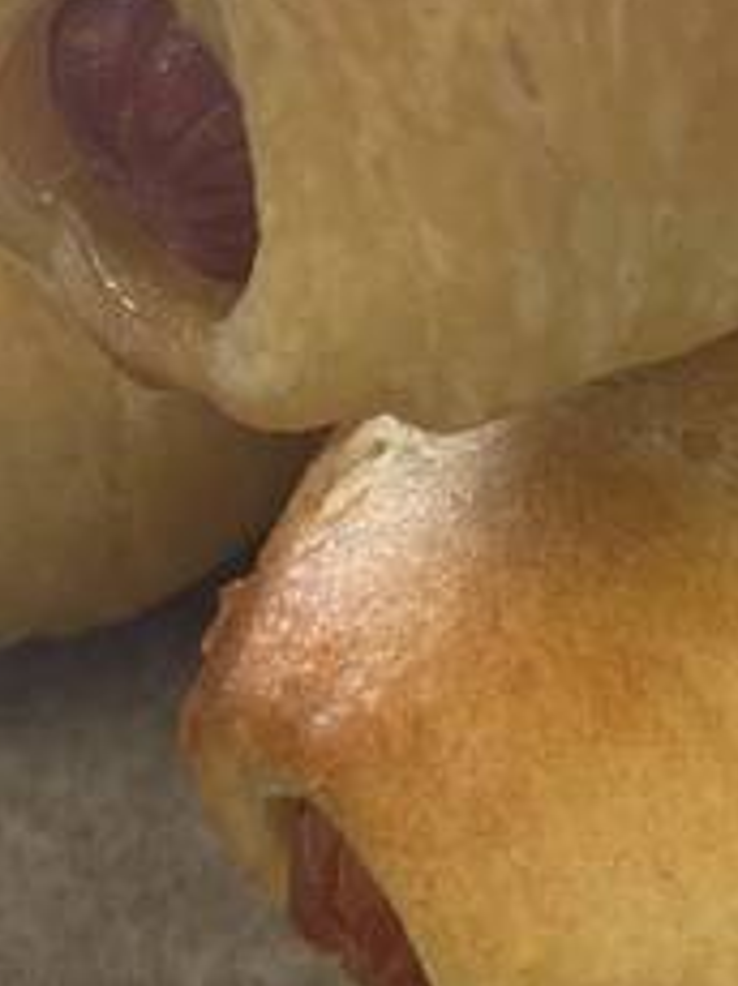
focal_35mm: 83
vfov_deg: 22.8
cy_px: 36
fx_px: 2364
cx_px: 626
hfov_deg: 17.5
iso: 64
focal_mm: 4.25
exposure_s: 1/120
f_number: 1.8
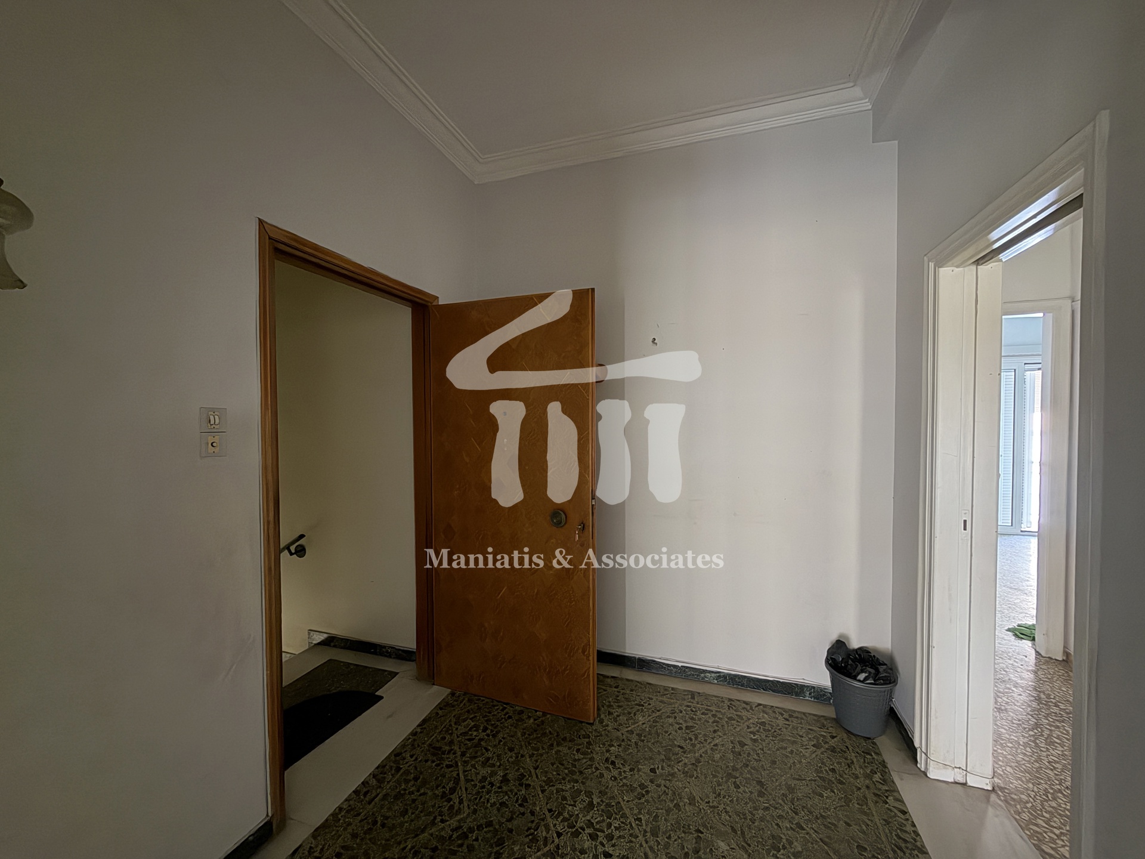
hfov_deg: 102.1
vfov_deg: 85.7
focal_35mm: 14
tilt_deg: -1.8
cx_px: 572
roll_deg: +0.5
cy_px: 430
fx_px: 463
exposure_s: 1/40
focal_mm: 2.22
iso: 800
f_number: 2.2
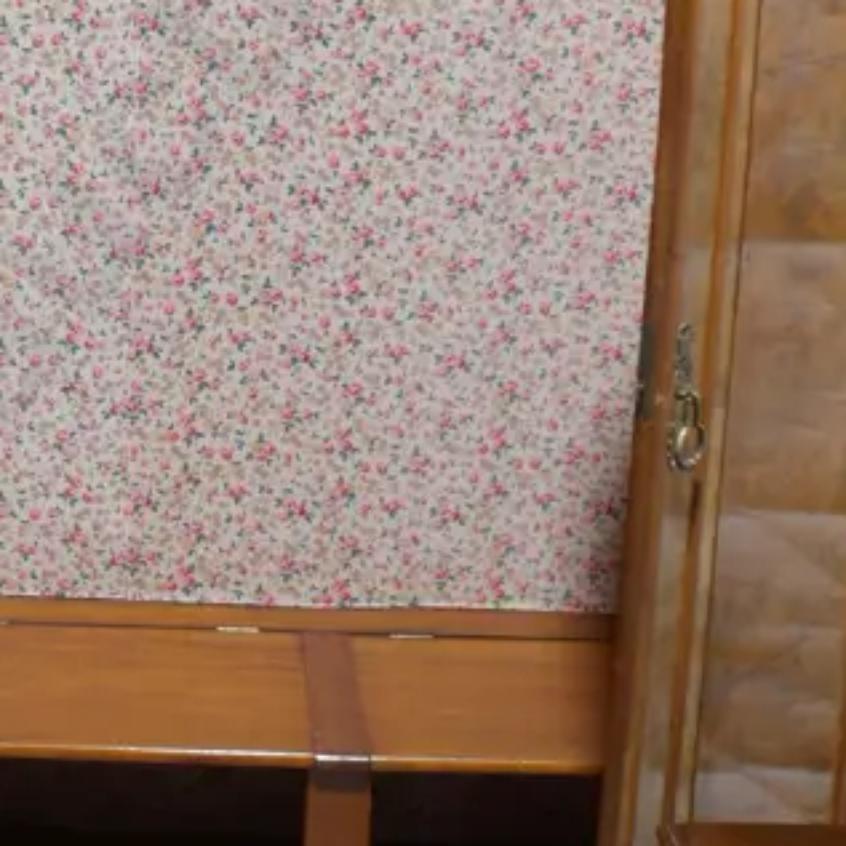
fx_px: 2212
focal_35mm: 80
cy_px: 227
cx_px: 88
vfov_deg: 21.5
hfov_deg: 21.2
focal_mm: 14
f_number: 3.5
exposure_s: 1/60
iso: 400
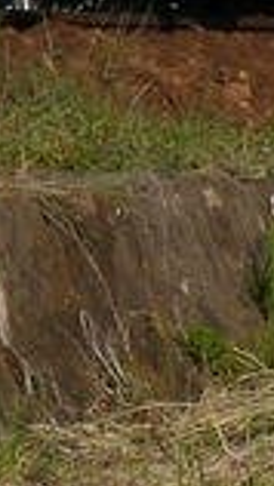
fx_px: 8206
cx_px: 308
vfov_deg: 3.4
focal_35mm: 636
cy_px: -641
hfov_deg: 1.9
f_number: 7.1
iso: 160
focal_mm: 45
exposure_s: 1/500
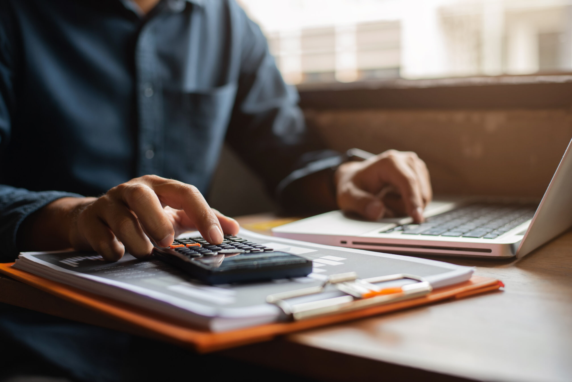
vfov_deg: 27.0
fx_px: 795
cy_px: 191
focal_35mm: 50
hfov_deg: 39.6
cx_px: 286
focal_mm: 50
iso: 400
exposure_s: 1/125
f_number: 2.8
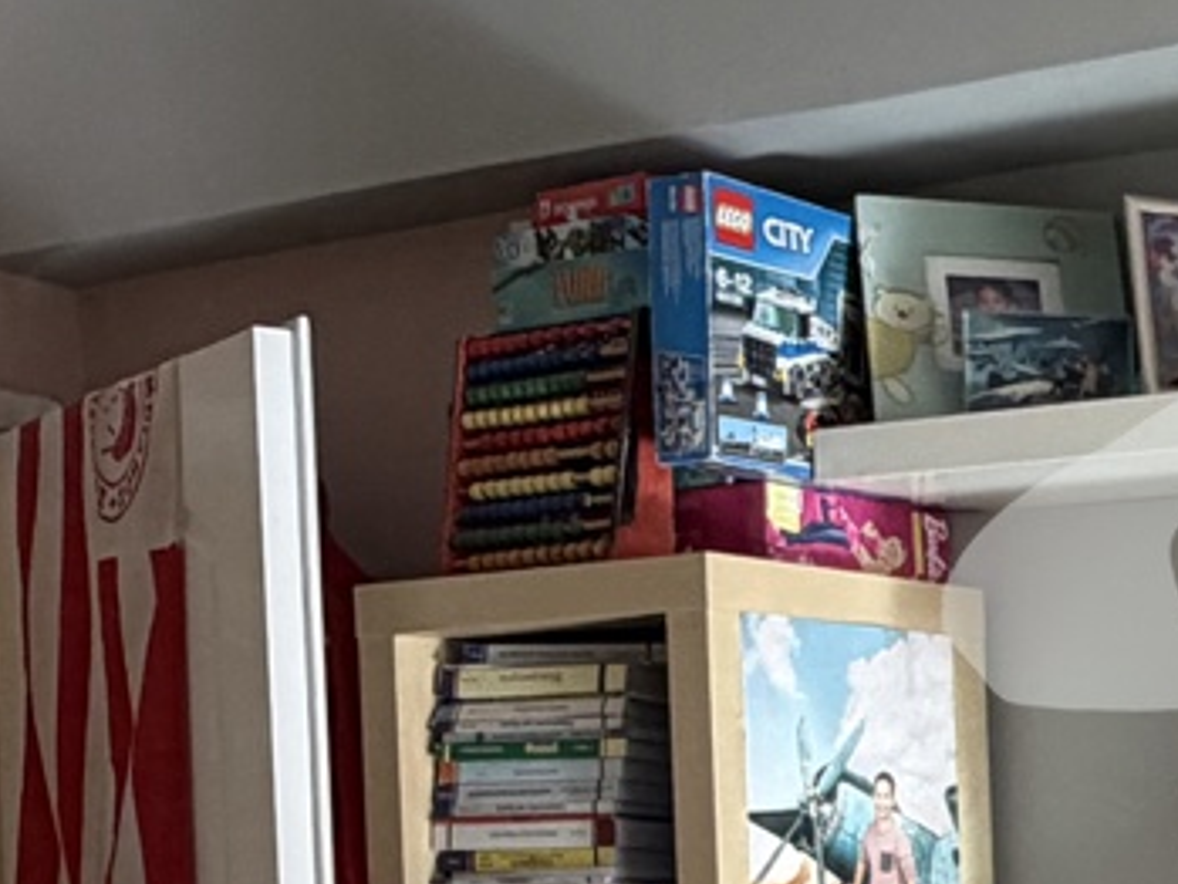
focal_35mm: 77
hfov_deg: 21.9
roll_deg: +1.3
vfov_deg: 18.5
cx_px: 1657
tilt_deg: -1.4
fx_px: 2621
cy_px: 935
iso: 200
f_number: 2.2
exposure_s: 1/121
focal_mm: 2.22
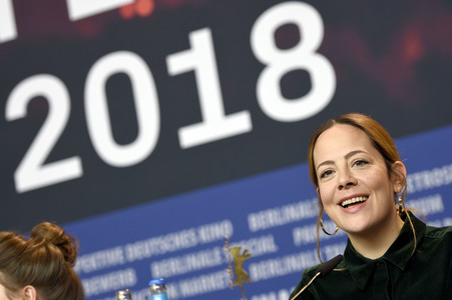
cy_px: 150
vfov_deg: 7.9
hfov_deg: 11.8
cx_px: 226
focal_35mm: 174
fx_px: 2183
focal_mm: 116
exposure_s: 1/500
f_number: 2.8
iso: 640
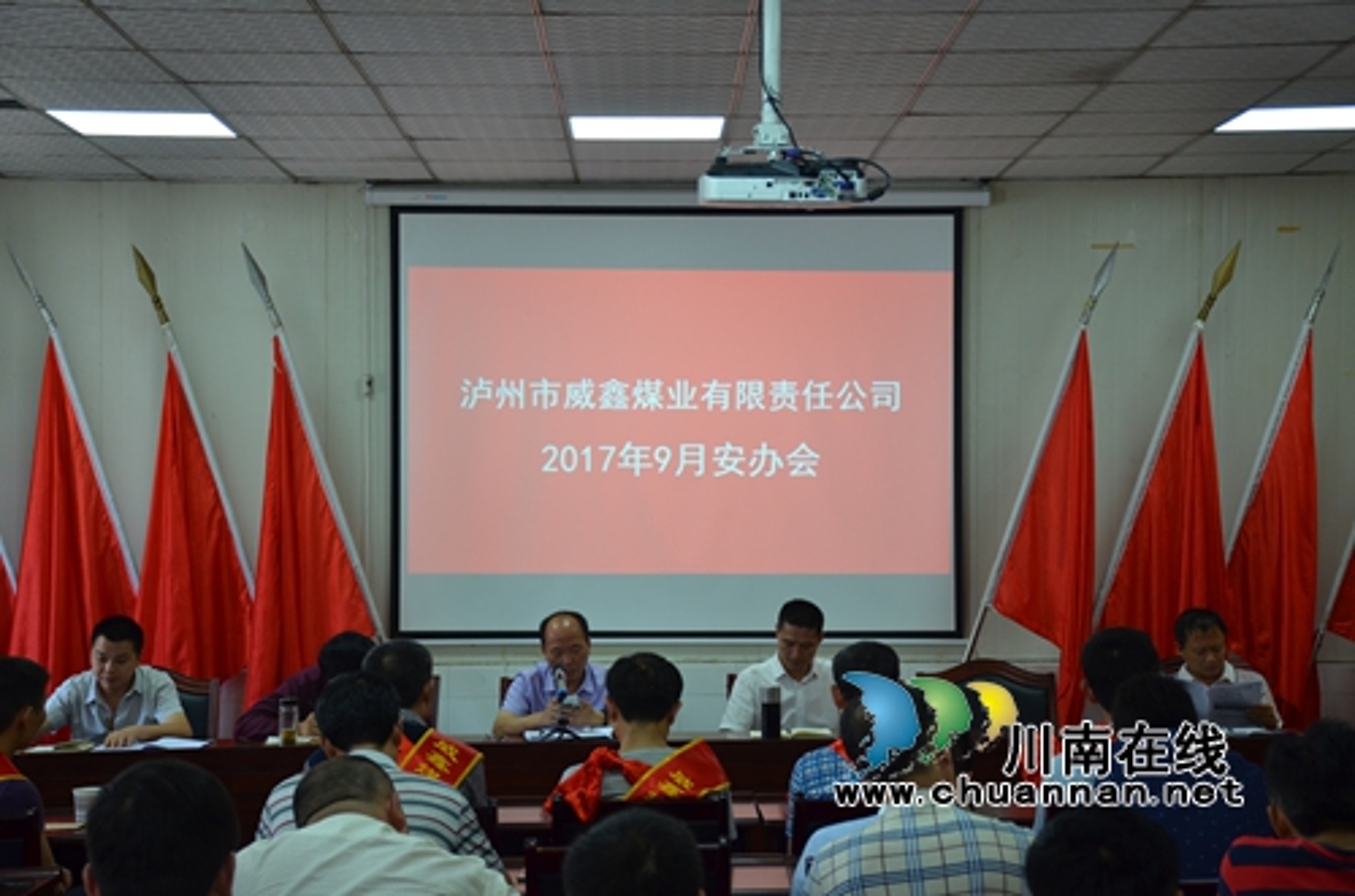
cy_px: 448
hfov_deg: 32.0
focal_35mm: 63
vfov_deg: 21.5
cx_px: 678
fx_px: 2366
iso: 400
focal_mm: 42
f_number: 5
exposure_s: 1/100
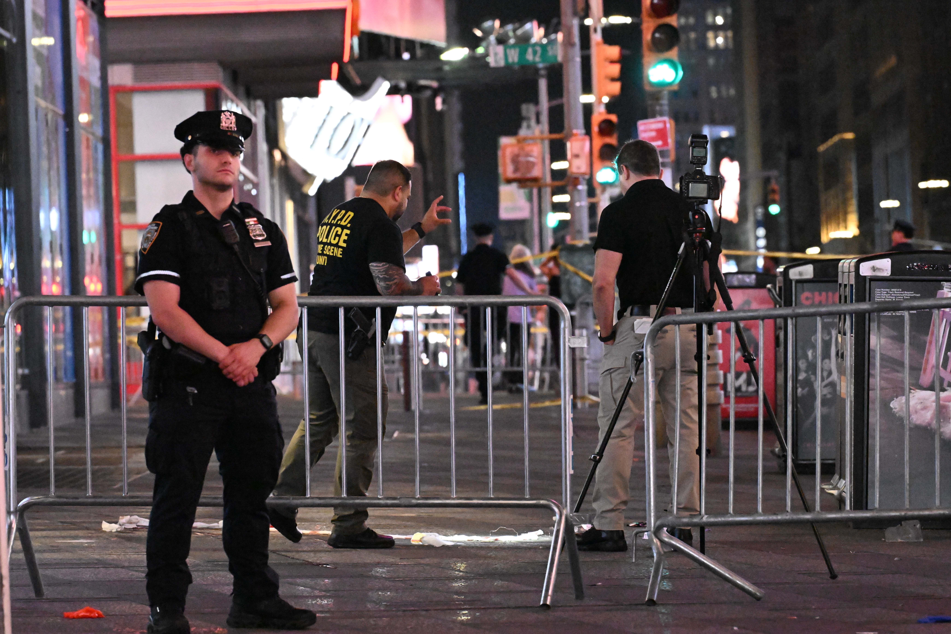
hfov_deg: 8.6
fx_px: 6340
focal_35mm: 240
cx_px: 476
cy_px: 317
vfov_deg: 5.7
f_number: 9
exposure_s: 1/250
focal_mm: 240
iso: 36000
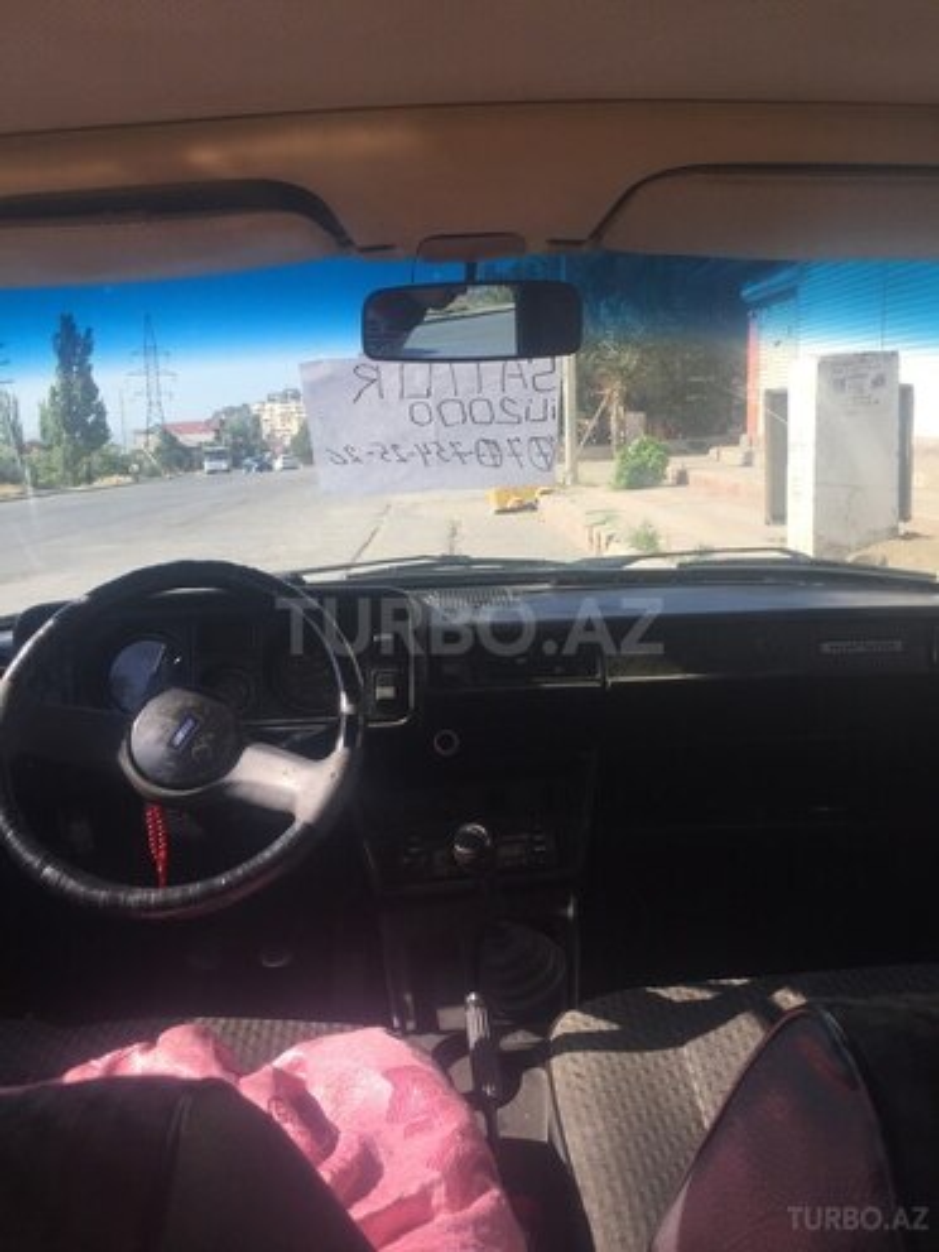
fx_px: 1049
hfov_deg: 48.2
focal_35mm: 29
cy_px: 626
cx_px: 470
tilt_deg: -11.5
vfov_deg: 61.7
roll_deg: +2.5
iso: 32
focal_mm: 4.15
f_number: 2.2
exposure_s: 1/824
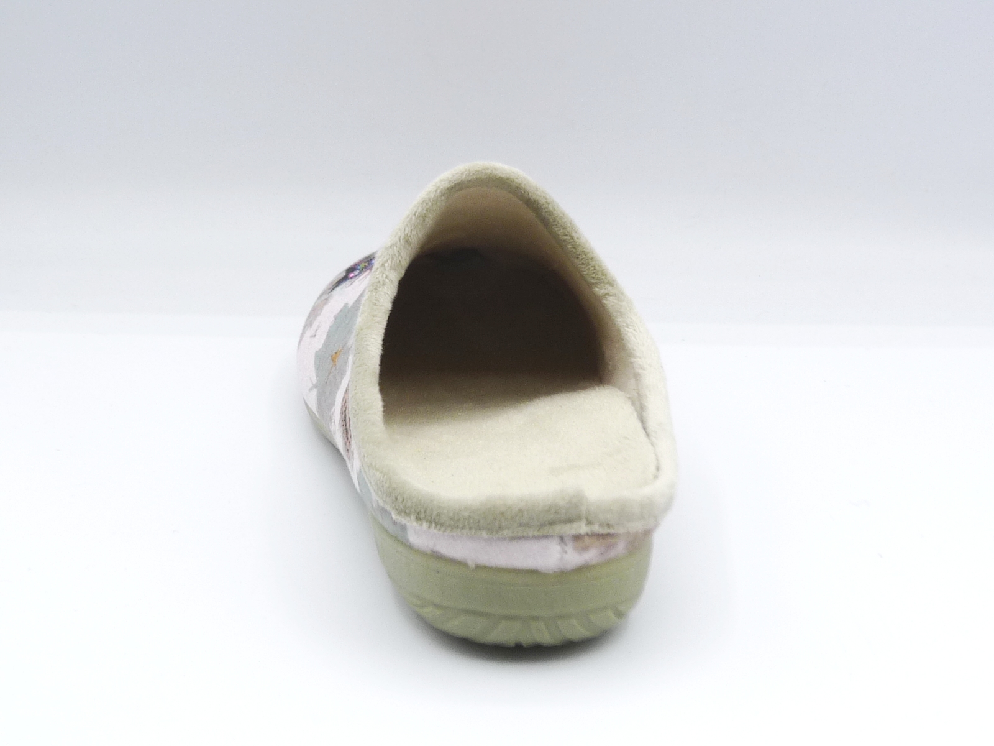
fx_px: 1895
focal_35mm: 66
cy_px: 373
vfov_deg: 22.3
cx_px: 497
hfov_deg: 29.4
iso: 100
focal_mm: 6.6
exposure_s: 1/250
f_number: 4.5
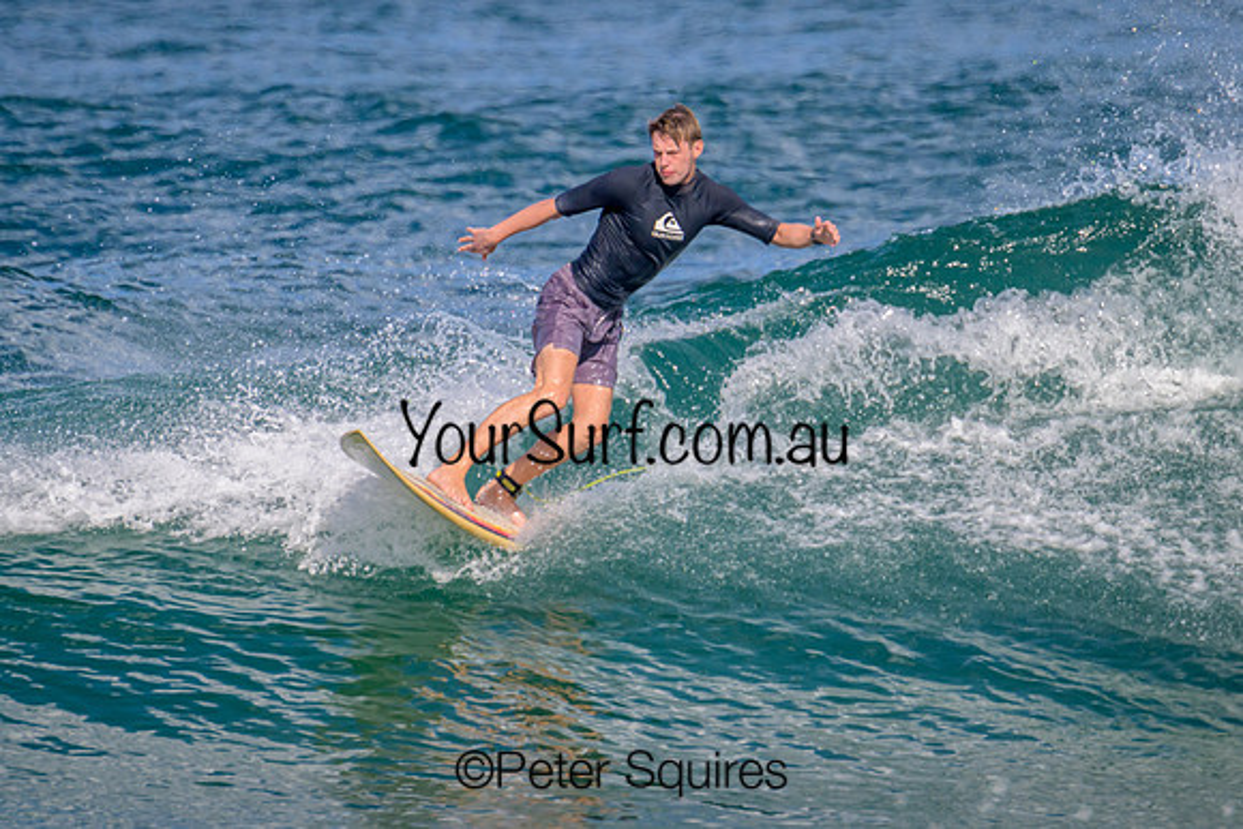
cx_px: 670
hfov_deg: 2.2
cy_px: 352
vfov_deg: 1.5
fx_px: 31929
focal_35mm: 925
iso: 900
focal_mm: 800
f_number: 11
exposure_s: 1/2000
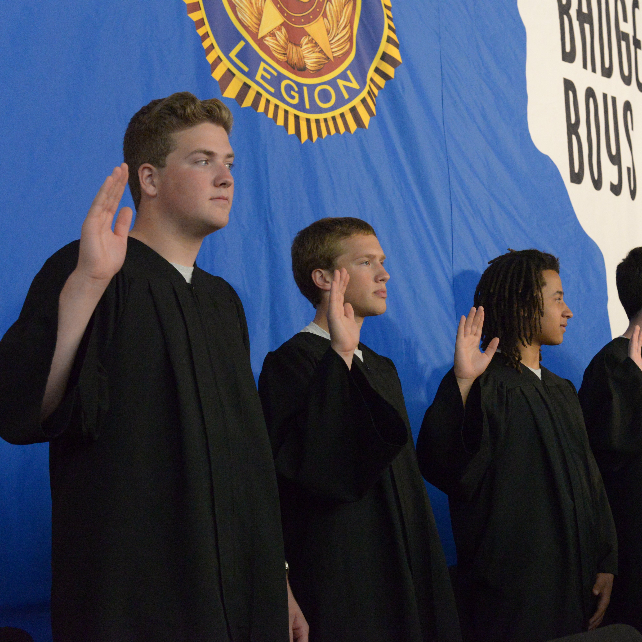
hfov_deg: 26.7
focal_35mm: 64
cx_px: 431
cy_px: 322
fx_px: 1343
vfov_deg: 26.9
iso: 6400
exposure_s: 1/125
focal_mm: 50
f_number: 6.3
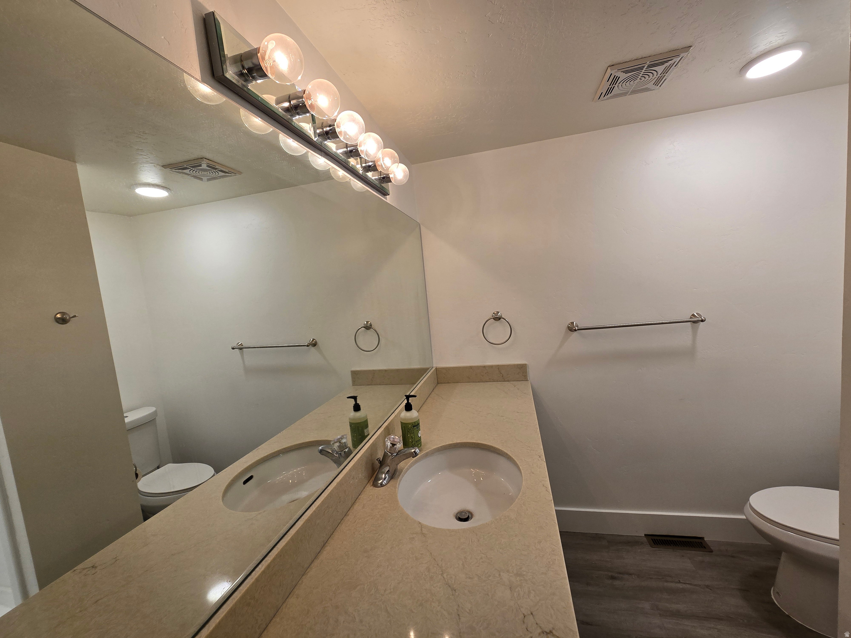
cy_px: 319
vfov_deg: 89.9
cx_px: 426
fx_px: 320
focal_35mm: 13
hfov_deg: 106.2
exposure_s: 1/60
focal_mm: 2.2
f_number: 2.2
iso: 50
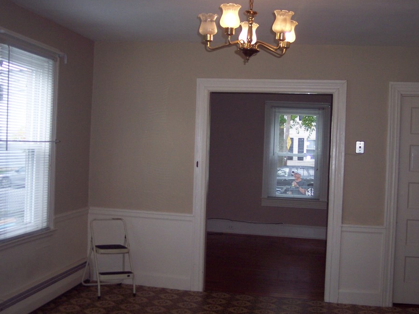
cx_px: 216
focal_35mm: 45
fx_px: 545
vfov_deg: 32.2
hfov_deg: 42.1
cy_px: 162
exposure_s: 1/60
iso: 200
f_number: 2.8
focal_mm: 8
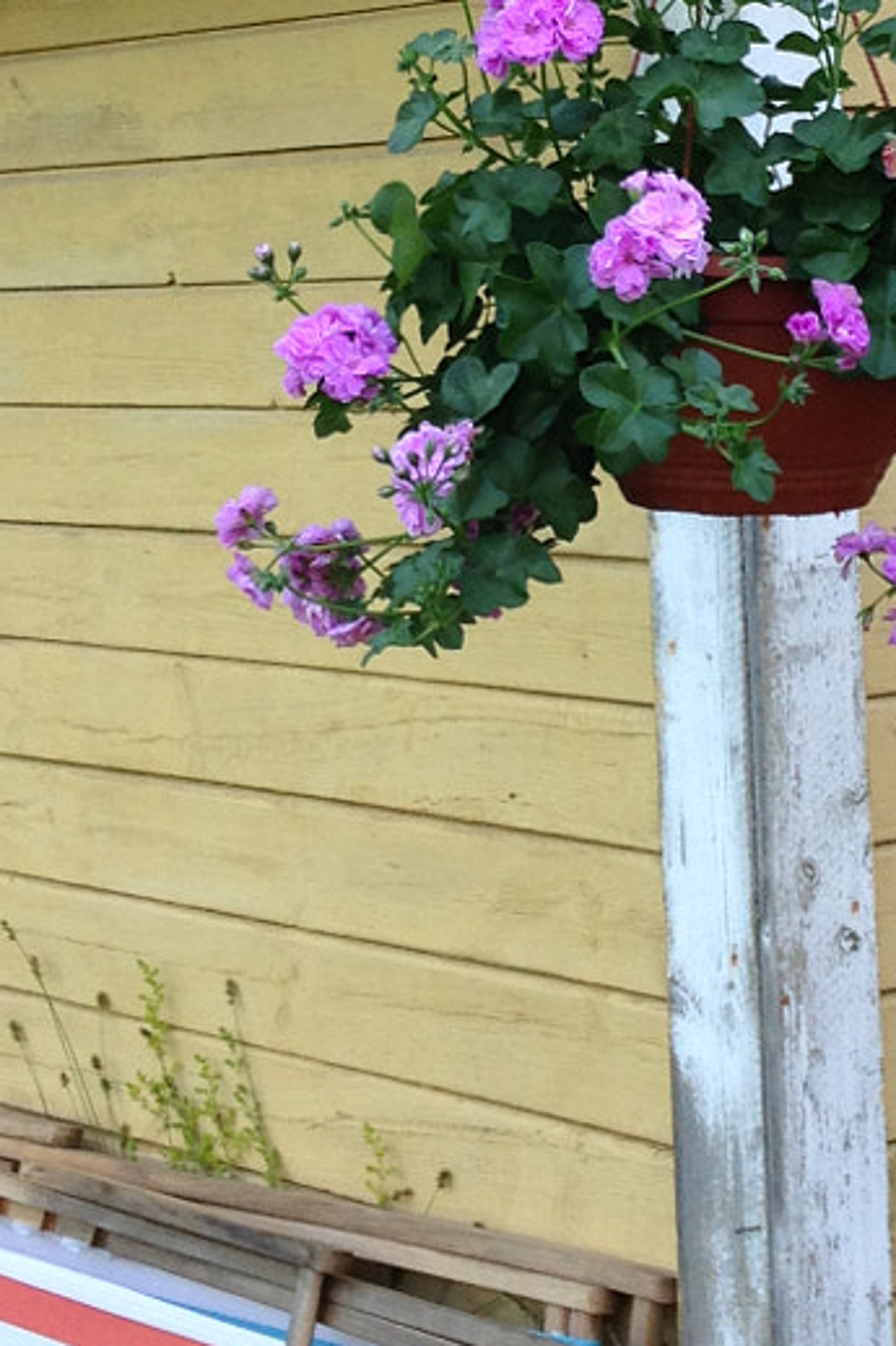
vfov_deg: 19.1
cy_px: 262
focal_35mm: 106
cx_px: 704
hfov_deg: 12.9
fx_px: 3960
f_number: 2.4
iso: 50
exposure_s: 1/174
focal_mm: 4.12
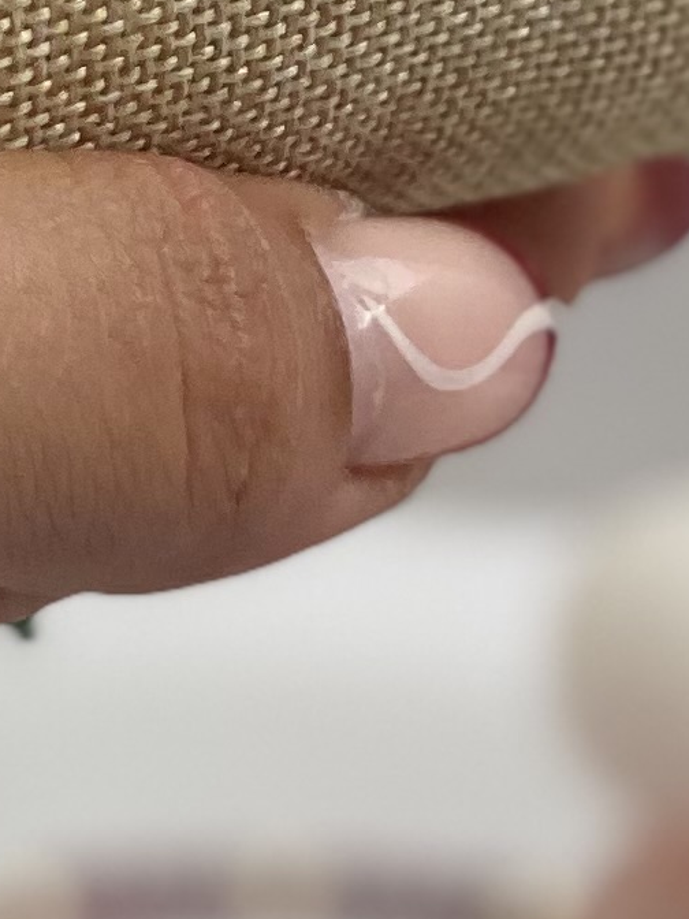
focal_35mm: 312
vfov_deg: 6.2
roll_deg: +0.0
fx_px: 8280
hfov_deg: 4.8
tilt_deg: -6.0
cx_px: 146
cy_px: -844
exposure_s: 1/122
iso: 64
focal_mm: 6
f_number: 2
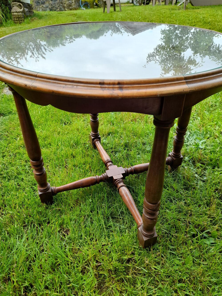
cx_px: 111
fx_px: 214
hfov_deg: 54.9
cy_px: 148
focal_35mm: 25
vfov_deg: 69.4
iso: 20
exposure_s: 1/105
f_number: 2
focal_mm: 4.6
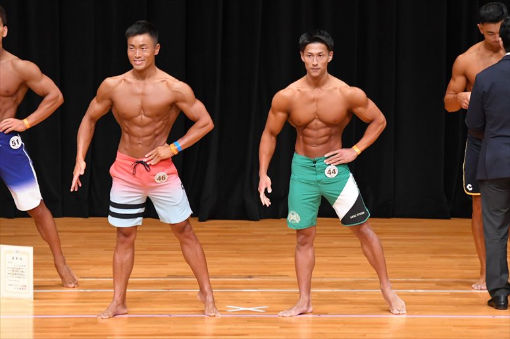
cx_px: 255
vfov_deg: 5.1
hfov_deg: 7.6
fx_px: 3823
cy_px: 170
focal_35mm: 270
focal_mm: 180
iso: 4000
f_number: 5.6
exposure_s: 1/400
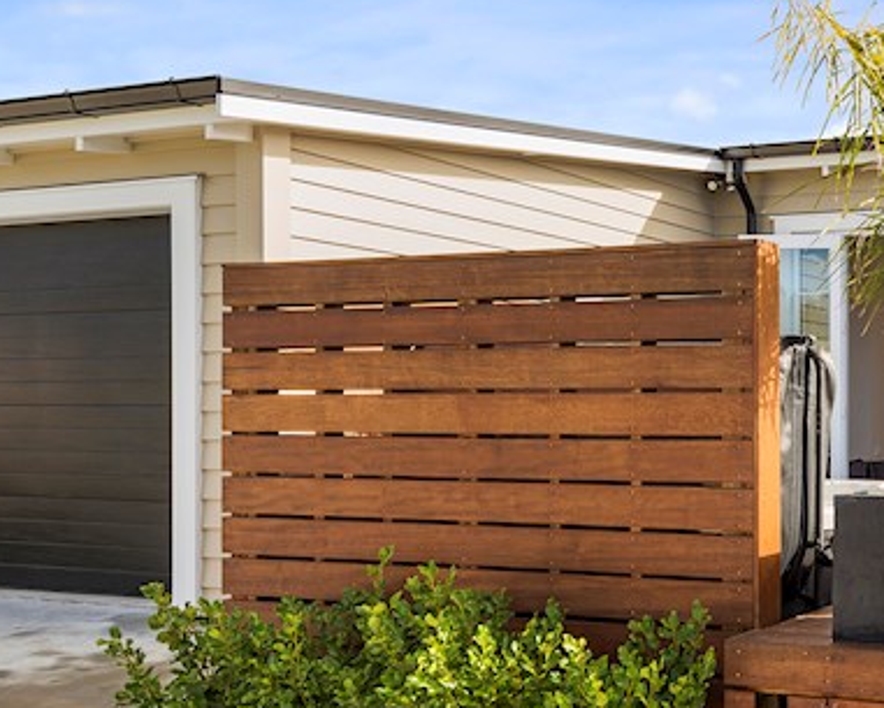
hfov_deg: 35.1
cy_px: 418
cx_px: 1007
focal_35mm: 44
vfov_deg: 34.1
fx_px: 1151
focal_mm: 14
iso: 80
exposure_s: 1/320
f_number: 5.6
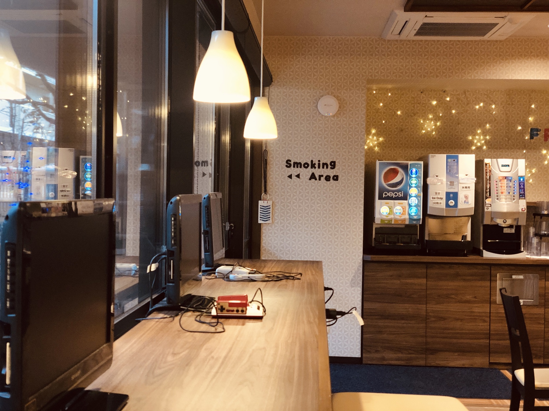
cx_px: 274
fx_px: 825
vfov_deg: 28.0
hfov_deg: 36.8
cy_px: 206
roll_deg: -0.5
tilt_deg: -0.6
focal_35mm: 52
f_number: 2.4
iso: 160
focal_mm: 6
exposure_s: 1/22
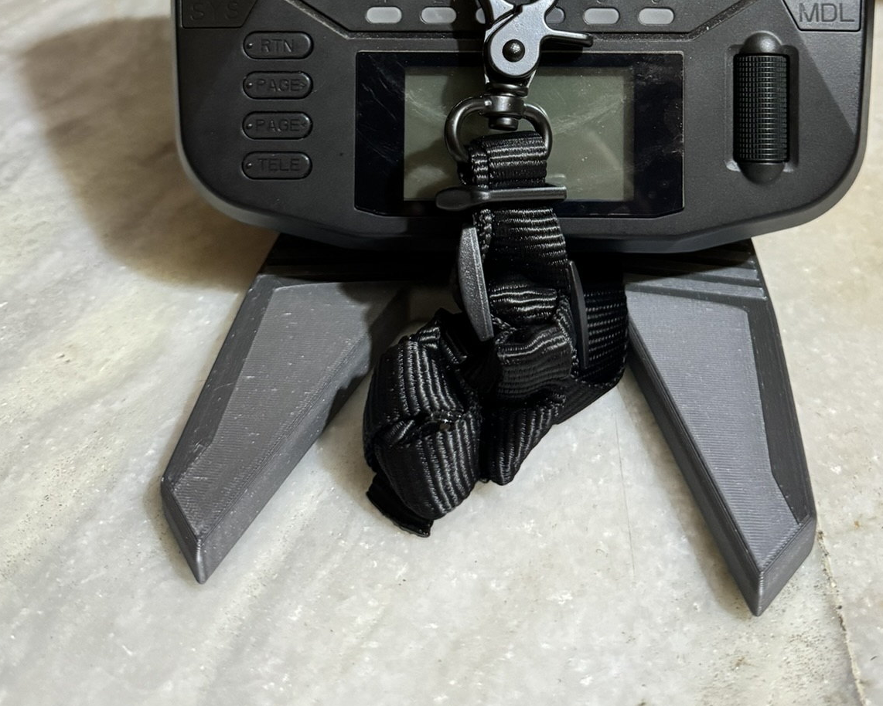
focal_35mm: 42
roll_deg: -0.8
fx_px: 1098
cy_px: 36
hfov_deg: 43.5
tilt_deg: -26.4
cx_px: 546
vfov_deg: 33.3
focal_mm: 6.76
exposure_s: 1/50
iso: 500
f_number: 1.78
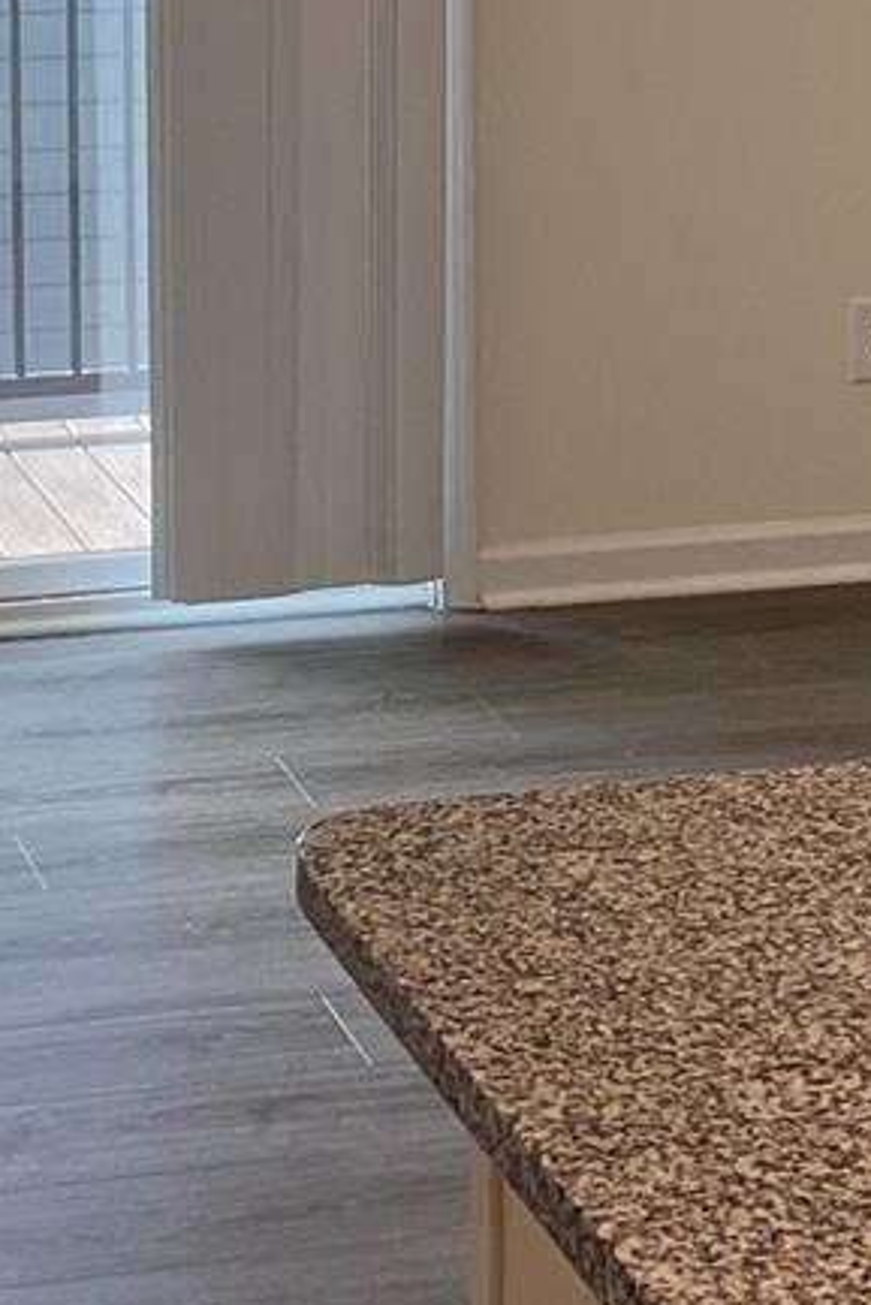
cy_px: -27
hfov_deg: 12.8
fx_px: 3880
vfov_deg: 18.5
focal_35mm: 107
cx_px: 235
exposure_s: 1/120
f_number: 1.8
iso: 40
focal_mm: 3
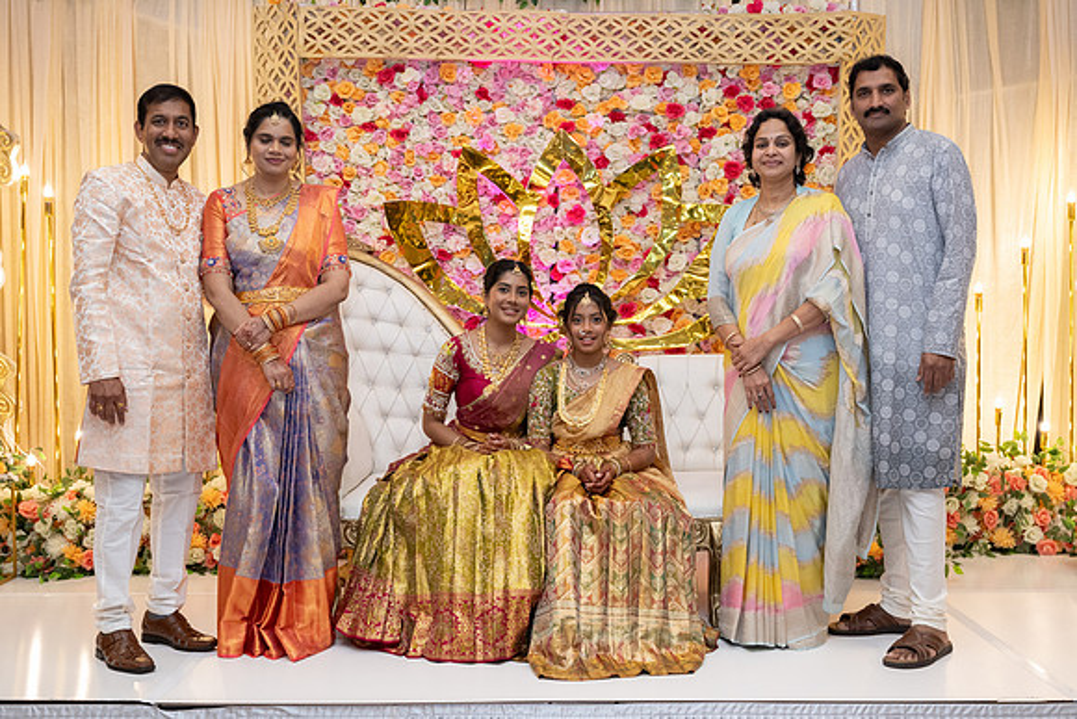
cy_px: 360
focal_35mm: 39
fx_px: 1170
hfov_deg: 49.4
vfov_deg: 34.1
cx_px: 538
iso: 1600
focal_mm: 39
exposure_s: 1/160
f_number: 4.5
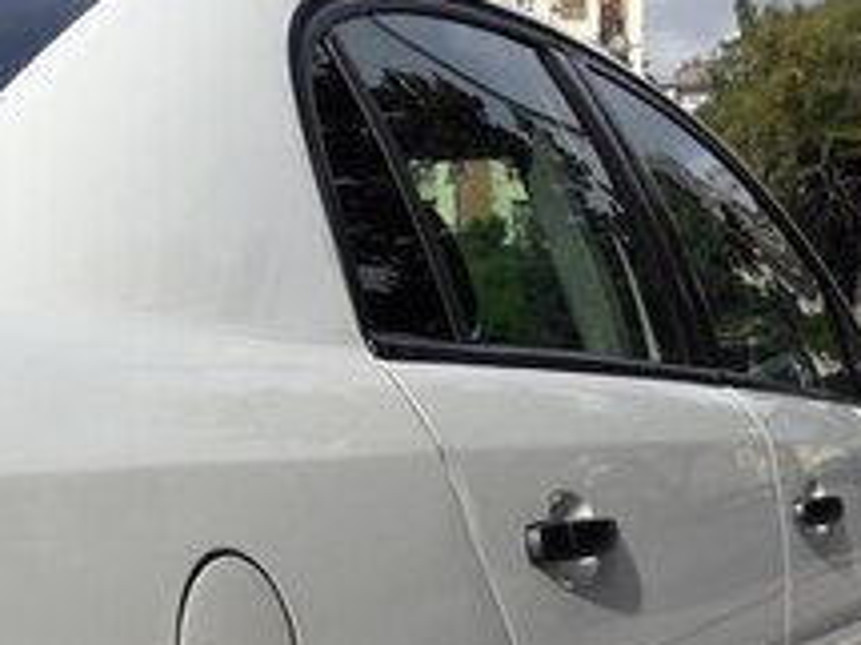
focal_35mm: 86
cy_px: 891
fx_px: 2138
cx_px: 288
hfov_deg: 22.7
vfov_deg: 16.1
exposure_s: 1/1695
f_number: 1.9
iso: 40
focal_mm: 3.7
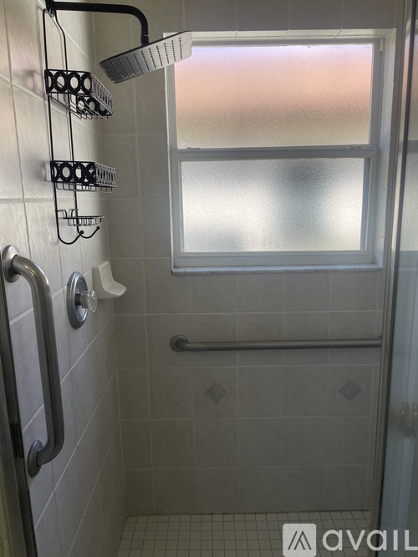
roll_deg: +2.1
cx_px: 209
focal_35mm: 26
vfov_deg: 67.3
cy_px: 278
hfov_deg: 53.0
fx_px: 419
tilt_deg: -11.6
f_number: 1.6
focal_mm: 4.2
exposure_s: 1/427
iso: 32
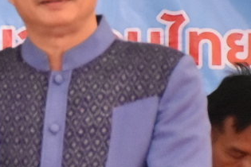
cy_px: 186
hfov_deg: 3.6
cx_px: -73
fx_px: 4034
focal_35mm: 579
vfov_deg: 2.4
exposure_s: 1/250
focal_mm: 75
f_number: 5
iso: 4000
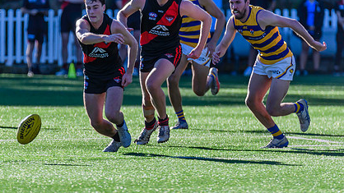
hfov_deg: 2.6
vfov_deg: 1.5
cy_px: 59
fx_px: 7442
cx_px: 161
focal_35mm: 816
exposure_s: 1/2000
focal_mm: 460
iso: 800
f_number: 6.3
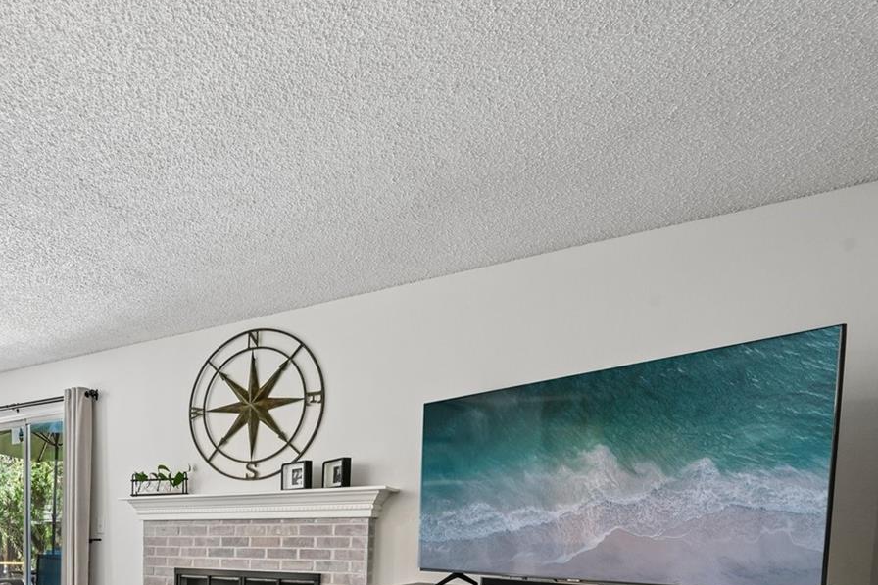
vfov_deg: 48.1
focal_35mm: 25
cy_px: 478
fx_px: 610
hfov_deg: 63.0
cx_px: 133
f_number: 10
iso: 400
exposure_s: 1/13
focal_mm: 14
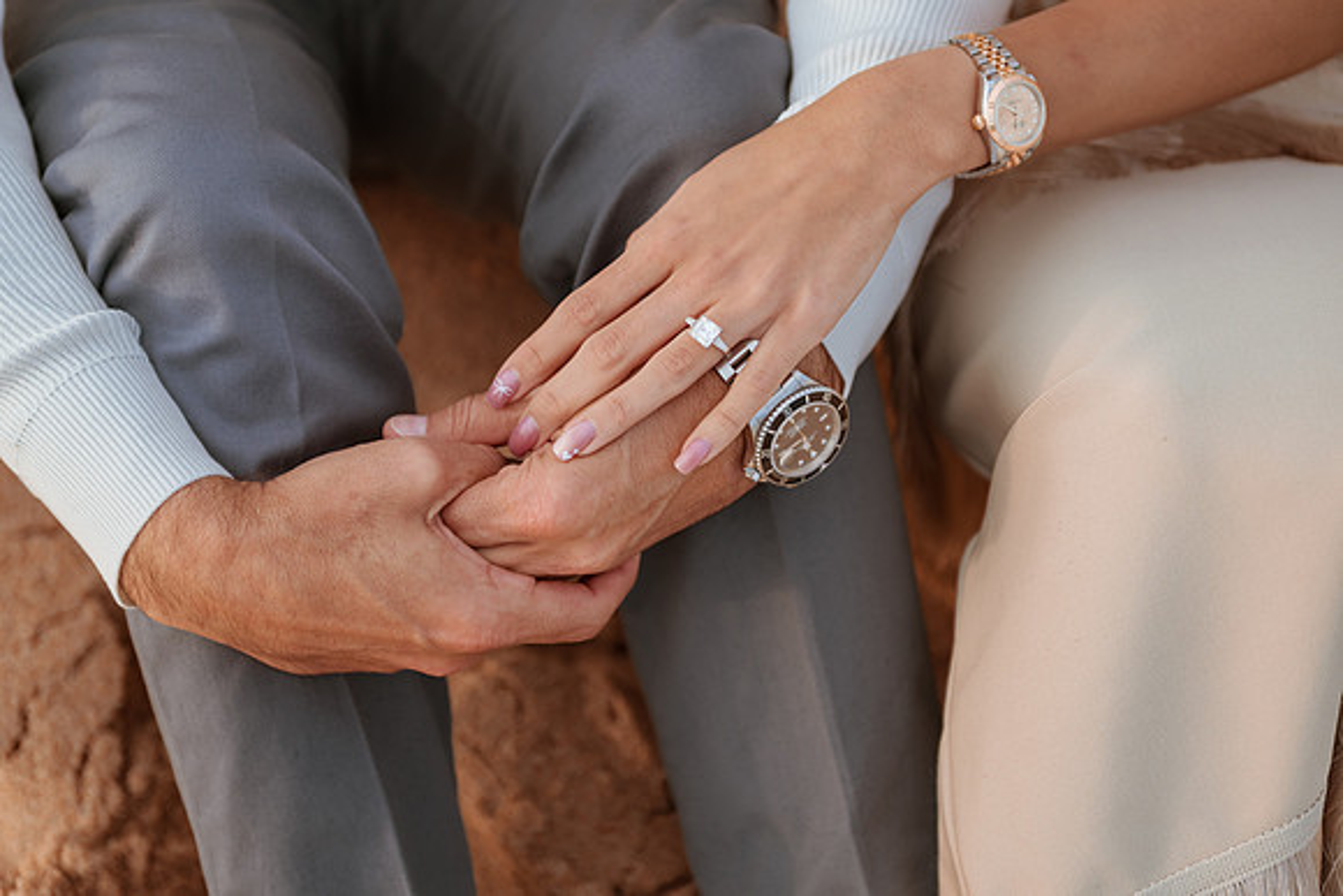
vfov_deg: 19.5
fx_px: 2612
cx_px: 672
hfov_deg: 28.8
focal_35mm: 70
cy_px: 448
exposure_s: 1/1000
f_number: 2.8
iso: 250
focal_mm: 70
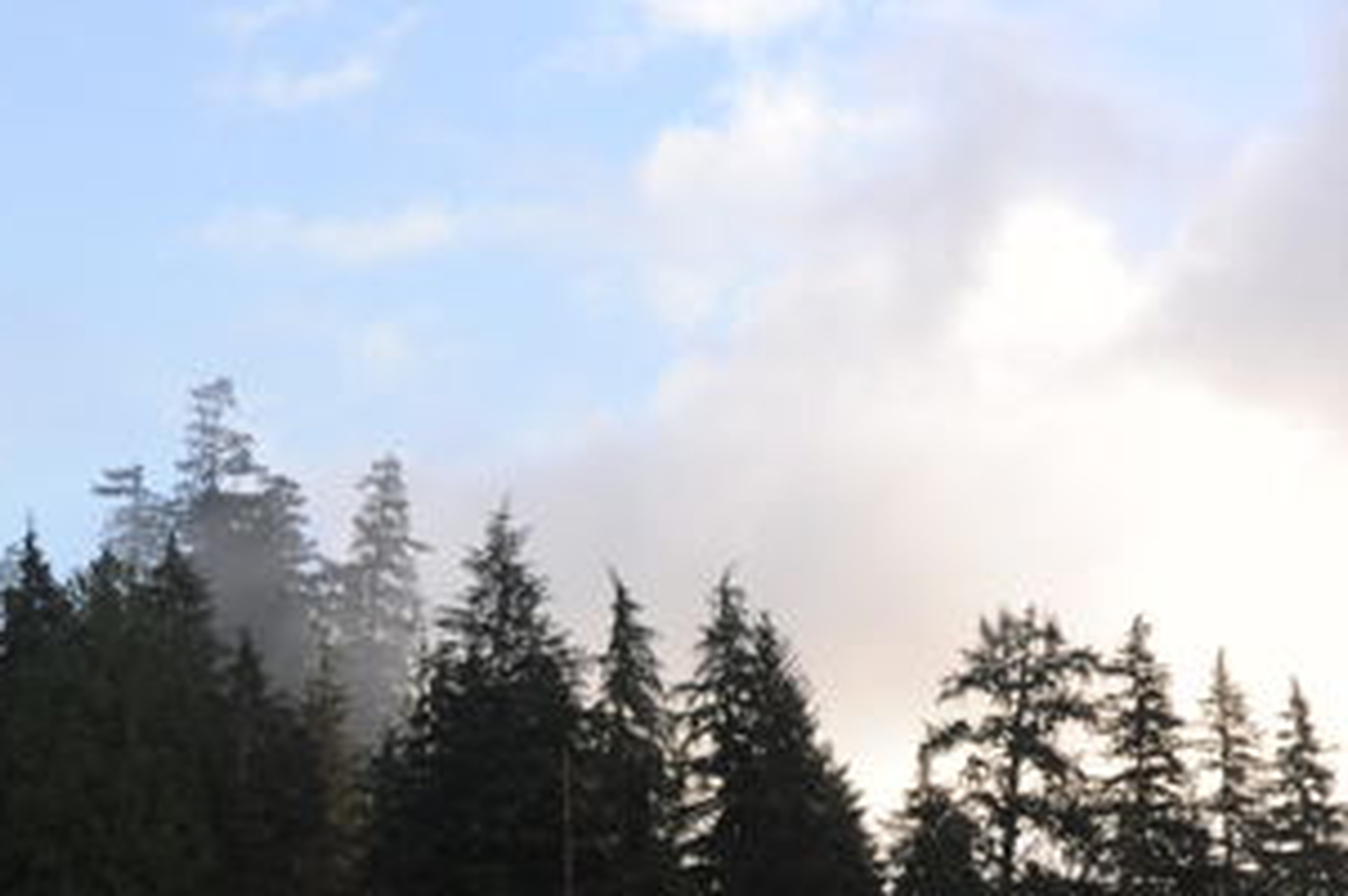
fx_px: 3479
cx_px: -130
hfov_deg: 20.9
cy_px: 1156
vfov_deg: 14.1
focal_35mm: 93
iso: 320
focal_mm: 35
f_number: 5
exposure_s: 1/800
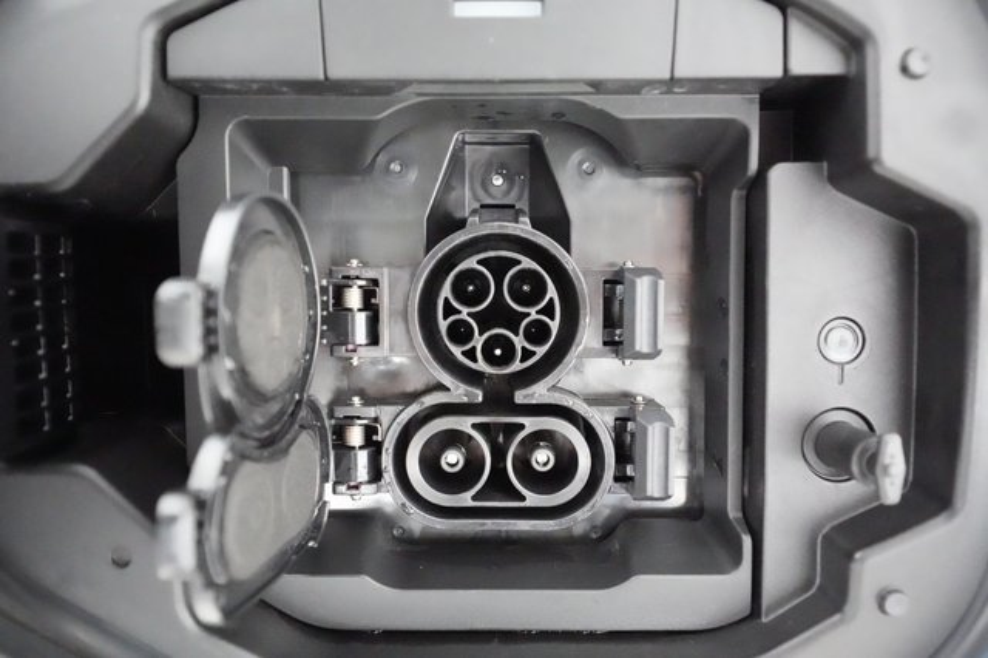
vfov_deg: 51.2
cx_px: 494
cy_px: 329
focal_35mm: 25
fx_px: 686
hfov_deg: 71.5
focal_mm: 25
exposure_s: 1/100
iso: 40000
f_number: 4.5
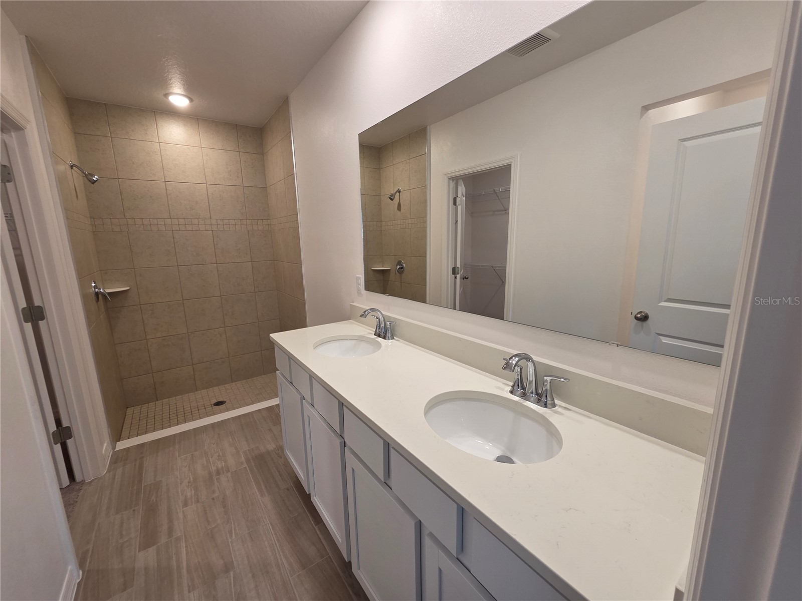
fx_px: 301
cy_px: 300
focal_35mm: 13
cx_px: 401
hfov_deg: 106.2
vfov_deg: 89.9
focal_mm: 2.2
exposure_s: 1/120
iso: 160
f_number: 2.2
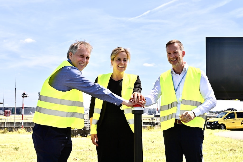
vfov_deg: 24.2
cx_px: 122
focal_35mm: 56
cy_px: 81
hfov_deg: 35.6
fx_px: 378
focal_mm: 56
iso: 100
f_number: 11
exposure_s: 1/160
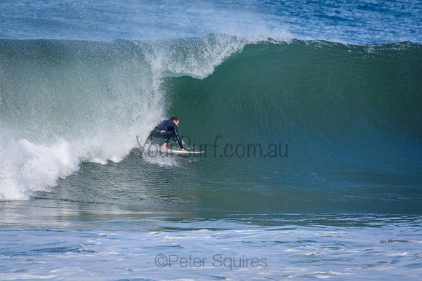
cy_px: 140
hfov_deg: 3.3
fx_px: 7386
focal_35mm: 630
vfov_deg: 2.2
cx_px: 211
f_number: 5.6
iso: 500
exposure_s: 1/2000
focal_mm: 420
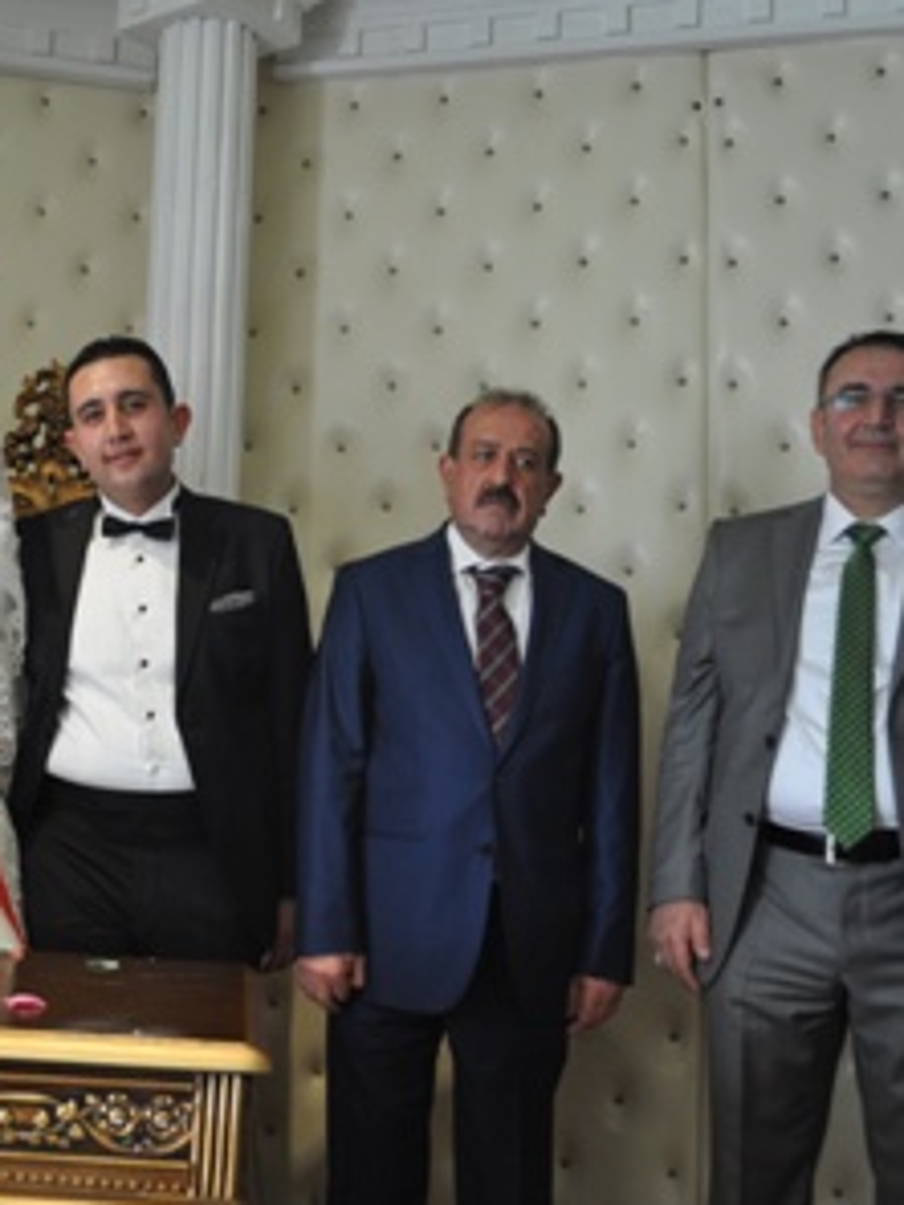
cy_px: 602
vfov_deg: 39.7
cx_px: 138
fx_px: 1671
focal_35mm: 48
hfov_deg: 29.3
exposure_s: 1/60
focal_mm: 22
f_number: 4
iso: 640
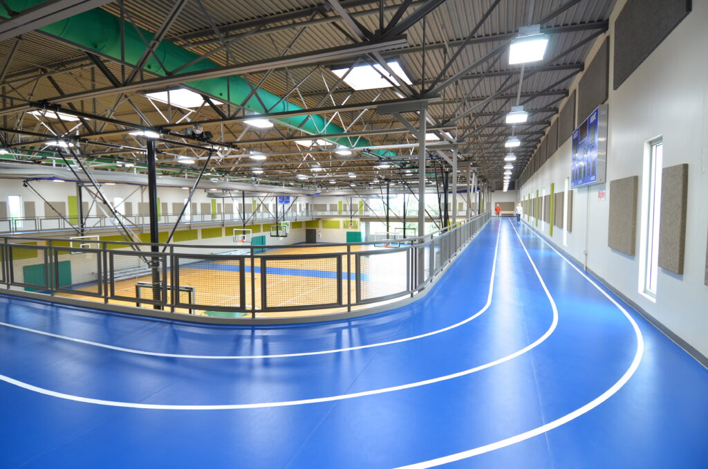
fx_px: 353
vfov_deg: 67.1
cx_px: 354
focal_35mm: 18
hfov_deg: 90.1
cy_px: 234
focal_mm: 12
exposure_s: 1/10
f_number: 4
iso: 100
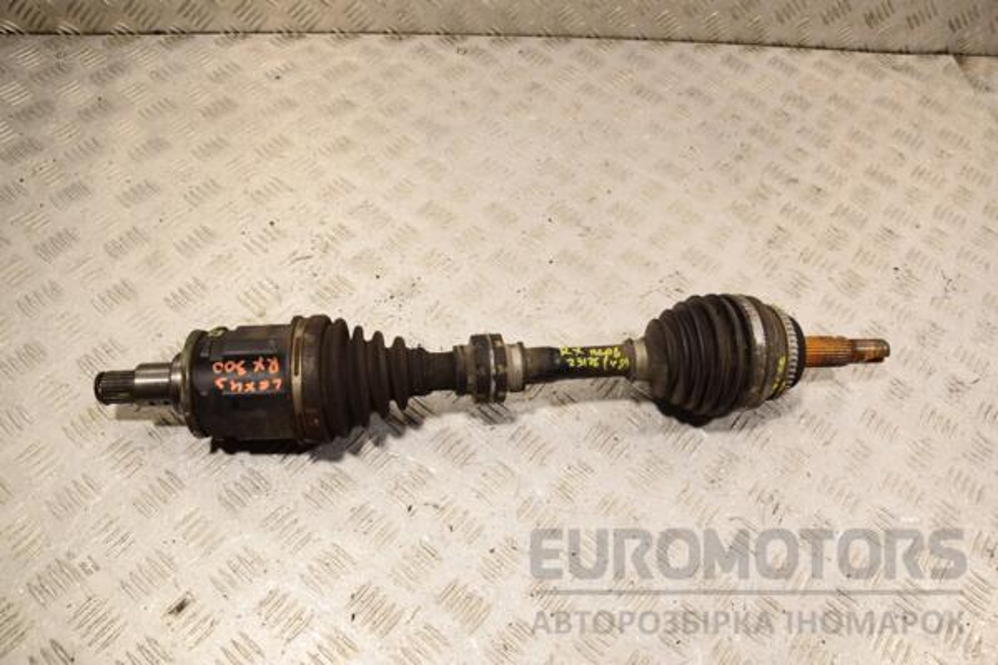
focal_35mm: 27
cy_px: 332
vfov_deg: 47.9
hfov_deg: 67.4
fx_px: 748
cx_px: 499
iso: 400
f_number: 6.3
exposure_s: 1/160
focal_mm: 18
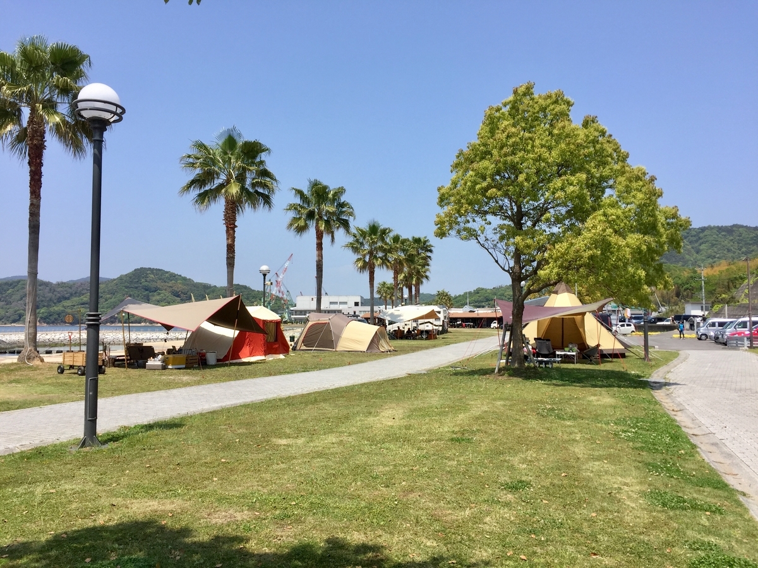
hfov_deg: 61.7
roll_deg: -0.8
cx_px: 379
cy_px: 284
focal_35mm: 29
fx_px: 635
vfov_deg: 48.2
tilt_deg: +2.7
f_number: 2.2
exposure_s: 1/1799
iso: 32
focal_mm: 4.15
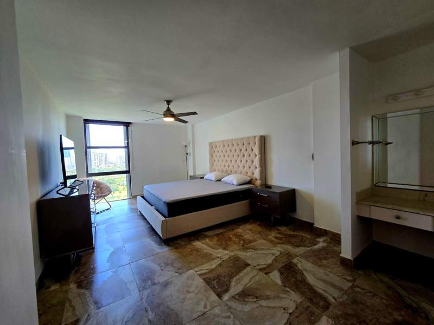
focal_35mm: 13
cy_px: 162
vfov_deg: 89.9
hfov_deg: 106.2
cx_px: 217
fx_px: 163
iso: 64
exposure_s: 1/60.2
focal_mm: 2.2
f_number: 2.2
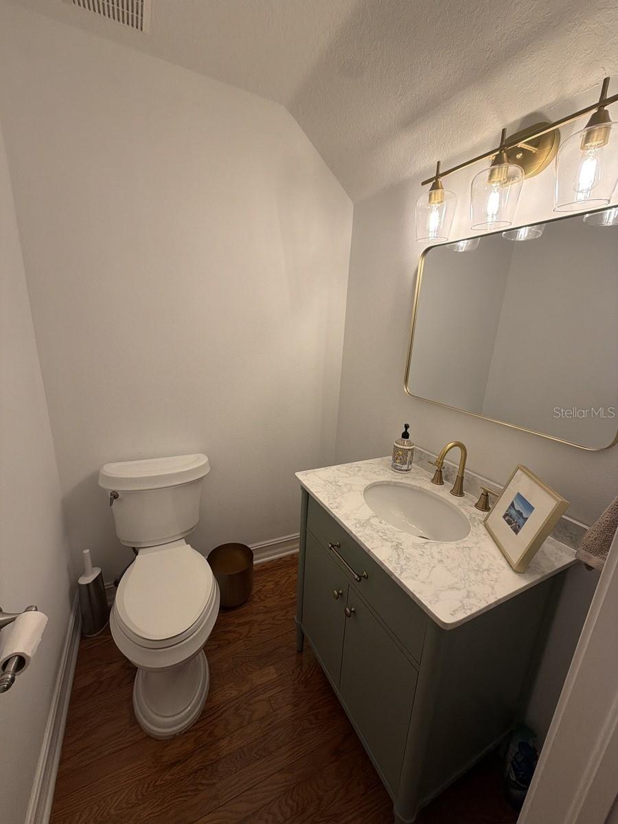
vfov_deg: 102.1
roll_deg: -2.7
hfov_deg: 85.7
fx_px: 333
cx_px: 309
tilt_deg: -14.4
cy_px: 412
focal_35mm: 14
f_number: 2.2
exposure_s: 1/120
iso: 100
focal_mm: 2.22
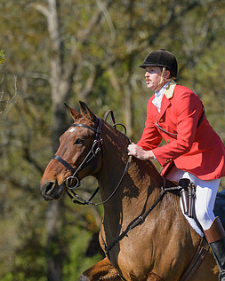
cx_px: 221
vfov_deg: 4.3
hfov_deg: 3.4
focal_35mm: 449
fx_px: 3743
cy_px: 159
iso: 200
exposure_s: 1/1000
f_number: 4
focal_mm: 195
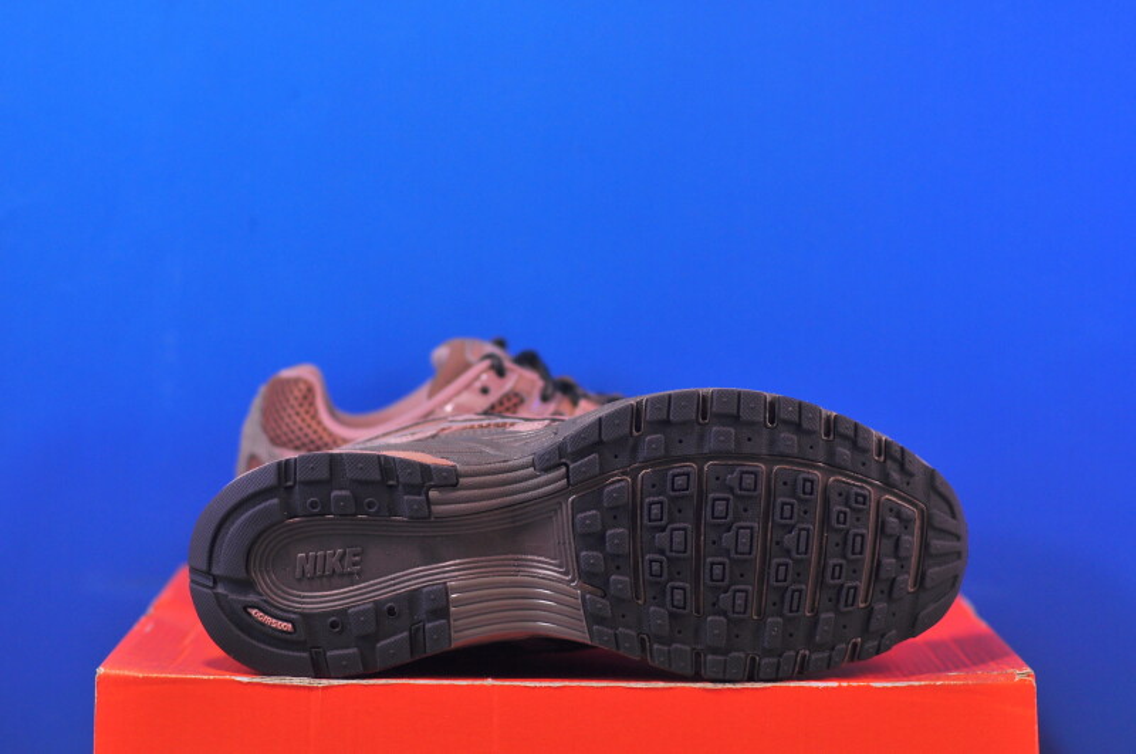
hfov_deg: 27.0
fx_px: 2363
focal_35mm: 75
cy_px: 377
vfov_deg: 18.1
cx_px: 568
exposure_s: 1/320
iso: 250
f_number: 2.5
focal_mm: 50
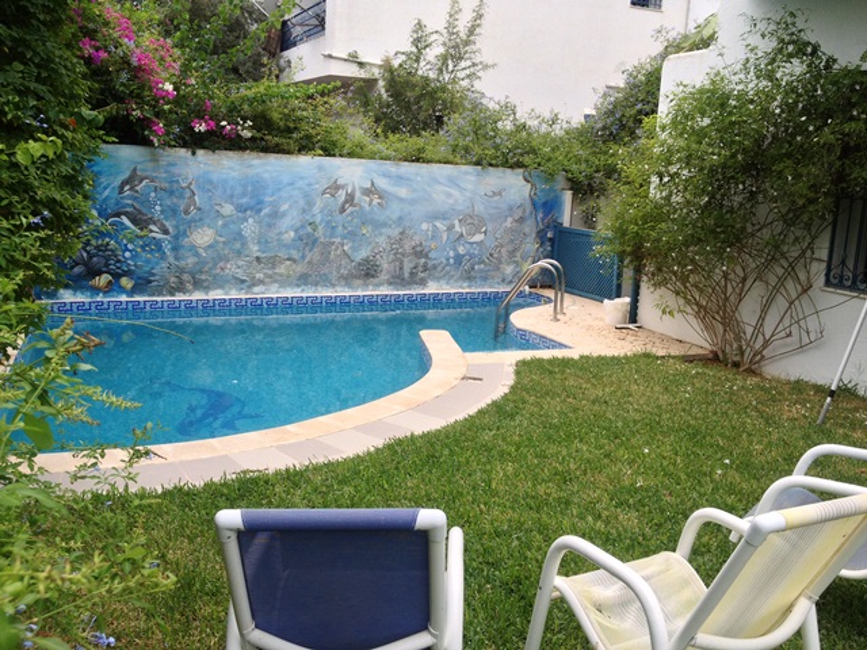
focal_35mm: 35
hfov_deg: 52.6
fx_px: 877
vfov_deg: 40.7
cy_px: 325
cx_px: 434
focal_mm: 4.28
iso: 50
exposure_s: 1/170
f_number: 2.4
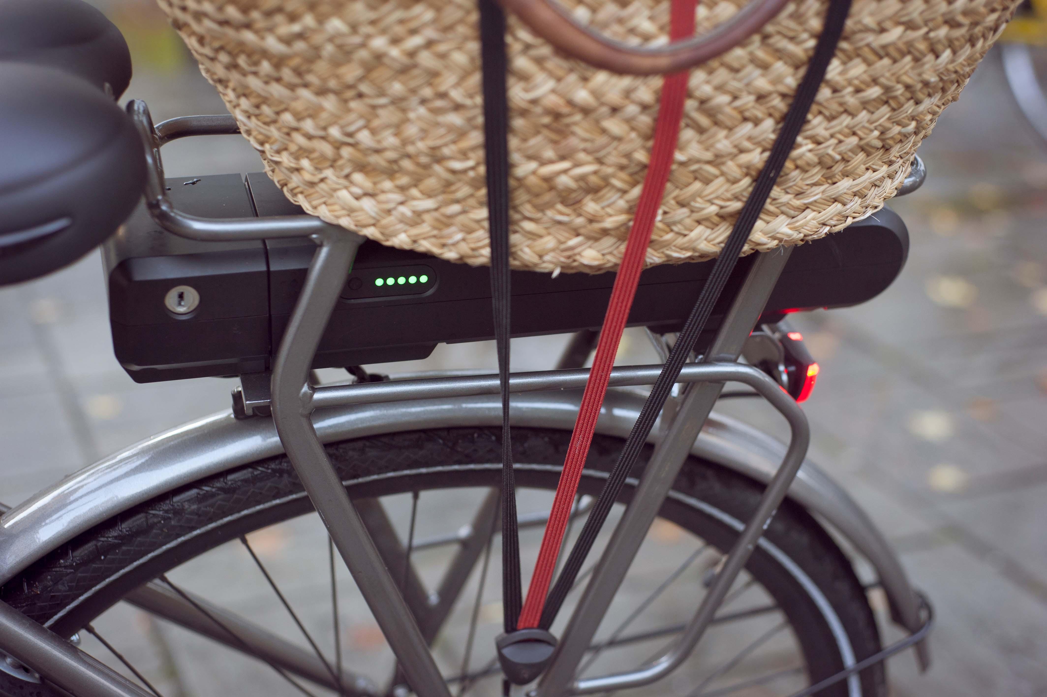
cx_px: 524
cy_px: 348
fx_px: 1453
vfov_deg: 27.0
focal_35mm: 50
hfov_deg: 39.6
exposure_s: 1/250
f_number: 2.8
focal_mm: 50
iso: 1000
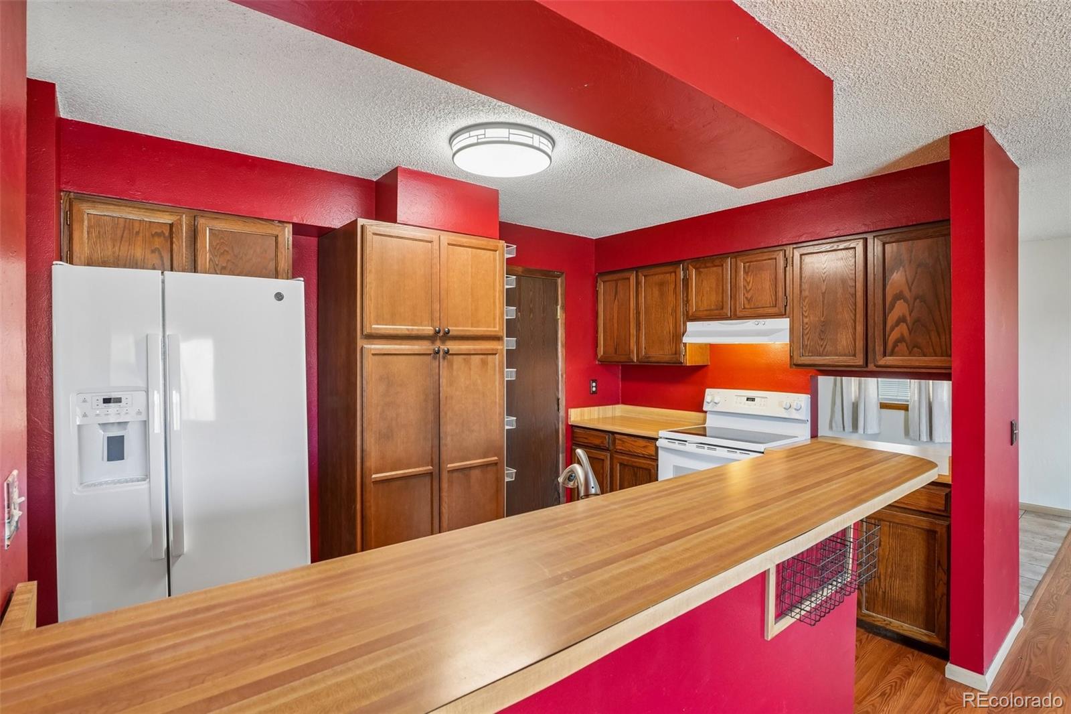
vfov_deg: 72.0
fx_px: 491
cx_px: 536
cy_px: 357
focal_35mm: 16
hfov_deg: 95.0
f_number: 8
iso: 500
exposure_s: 1/10
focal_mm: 11
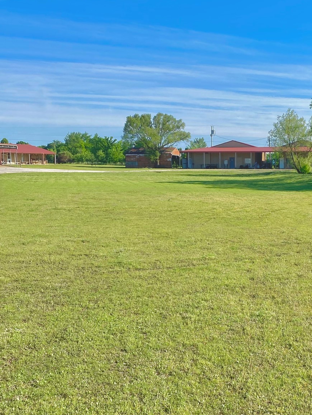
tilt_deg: -6.4
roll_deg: -0.5
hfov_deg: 32.6
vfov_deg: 43.8
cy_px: 231
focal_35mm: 43
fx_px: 517
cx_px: 253
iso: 32
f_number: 1.8
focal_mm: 4.25
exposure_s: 1/2358
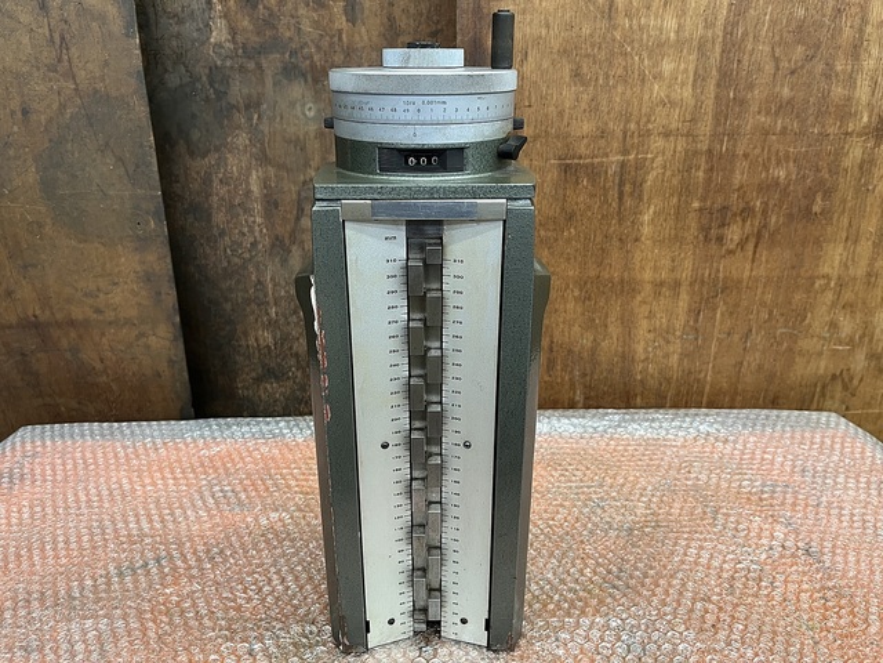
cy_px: 332
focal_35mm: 26
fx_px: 663
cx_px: 442
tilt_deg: -23.7
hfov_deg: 67.3
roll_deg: +0.2
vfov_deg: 53.1
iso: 160
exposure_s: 1/50
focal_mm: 5.1
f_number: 1.6
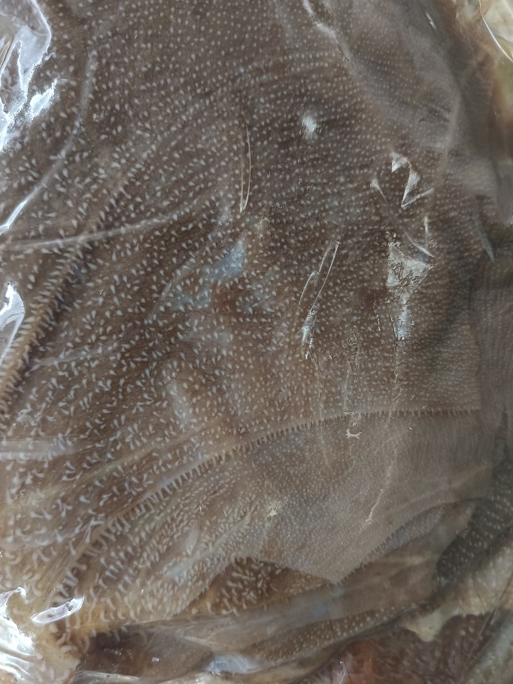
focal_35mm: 27
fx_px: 533
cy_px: 339
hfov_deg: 51.3
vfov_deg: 65.3
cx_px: 245
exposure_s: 1/33.3
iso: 2716
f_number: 1.88
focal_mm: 5.59
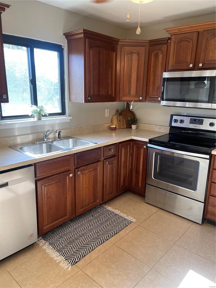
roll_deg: -1.7
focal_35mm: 25
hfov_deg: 54.9
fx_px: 208
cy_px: 144
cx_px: 108
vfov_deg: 69.4
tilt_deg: -14.4
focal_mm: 5.1
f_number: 1.6
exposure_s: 1/120
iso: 125
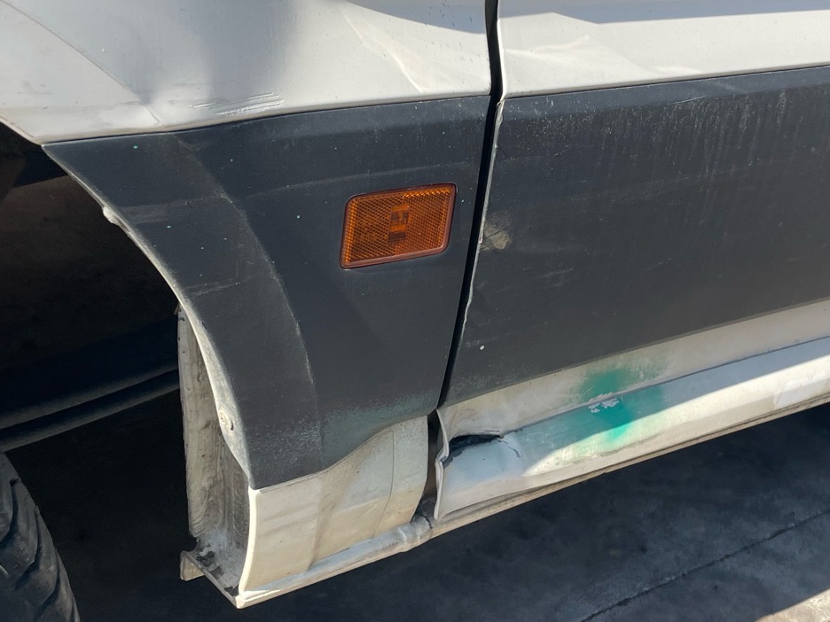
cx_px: 490
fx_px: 1199
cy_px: 236
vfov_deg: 29.0
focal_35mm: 50
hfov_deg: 38.1
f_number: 1.6
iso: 32
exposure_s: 1/1916
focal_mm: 4.2
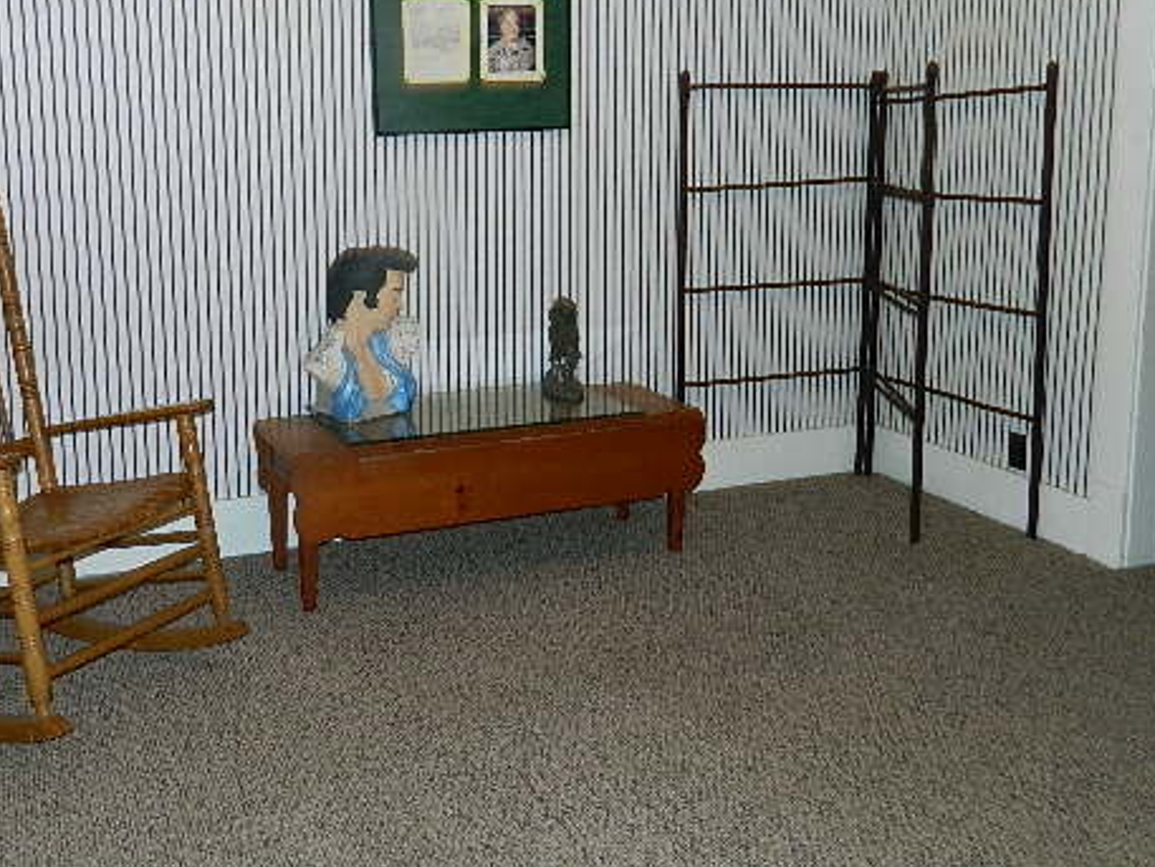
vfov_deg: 40.4
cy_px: 311
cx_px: 480
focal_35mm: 35
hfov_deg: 52.4
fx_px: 1168
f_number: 3.1
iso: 200
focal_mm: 4.5
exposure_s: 1/30
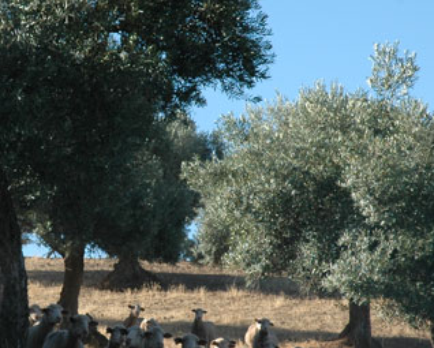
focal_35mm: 212
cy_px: 166
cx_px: 44
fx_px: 2726
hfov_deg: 9.1
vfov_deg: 7.3
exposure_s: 1/200
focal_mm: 60
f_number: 7.1
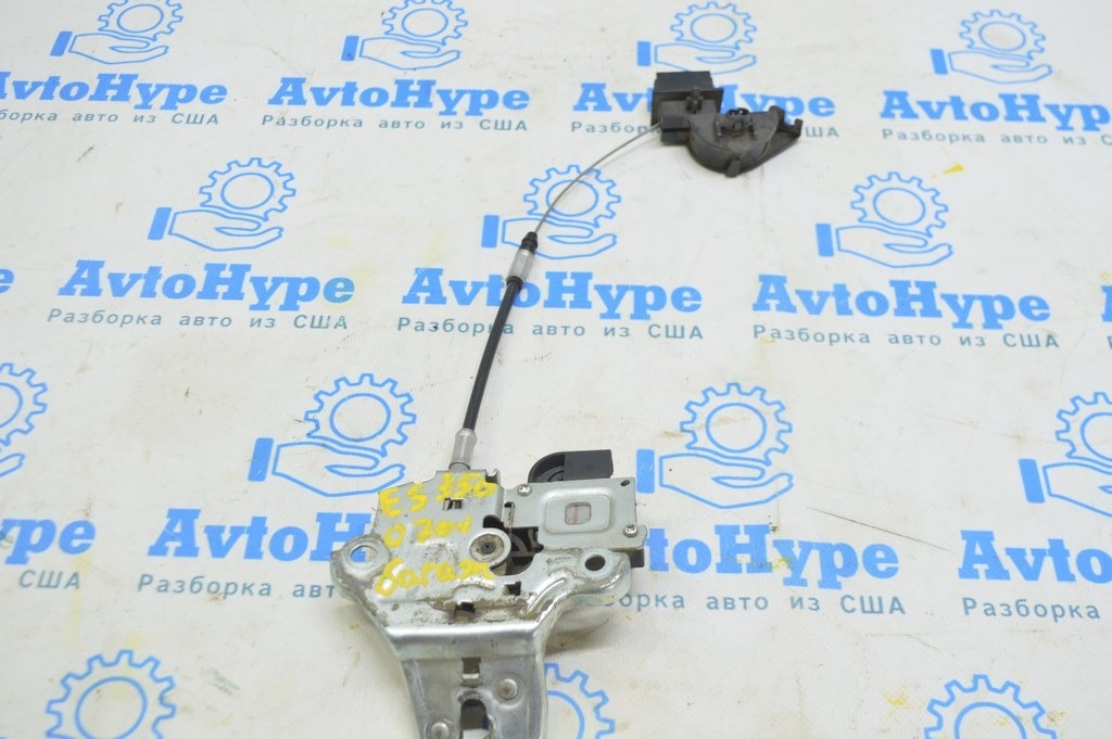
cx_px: 556
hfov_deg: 46.4
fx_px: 1296
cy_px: 370
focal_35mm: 42
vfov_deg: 31.8
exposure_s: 1/20
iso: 400
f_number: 5.6
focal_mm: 28
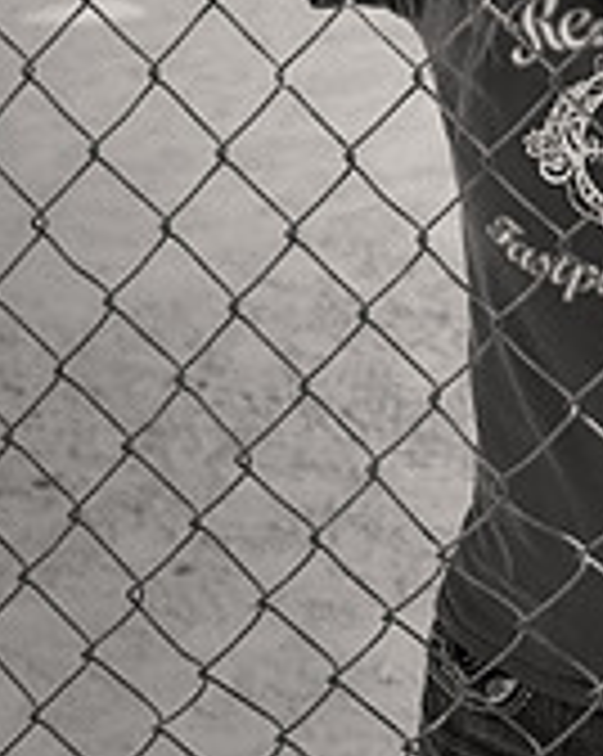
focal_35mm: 88
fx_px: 1967
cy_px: -32
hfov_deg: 16.9
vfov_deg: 20.9
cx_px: 662
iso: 100
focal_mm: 35
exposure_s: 1/250
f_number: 5
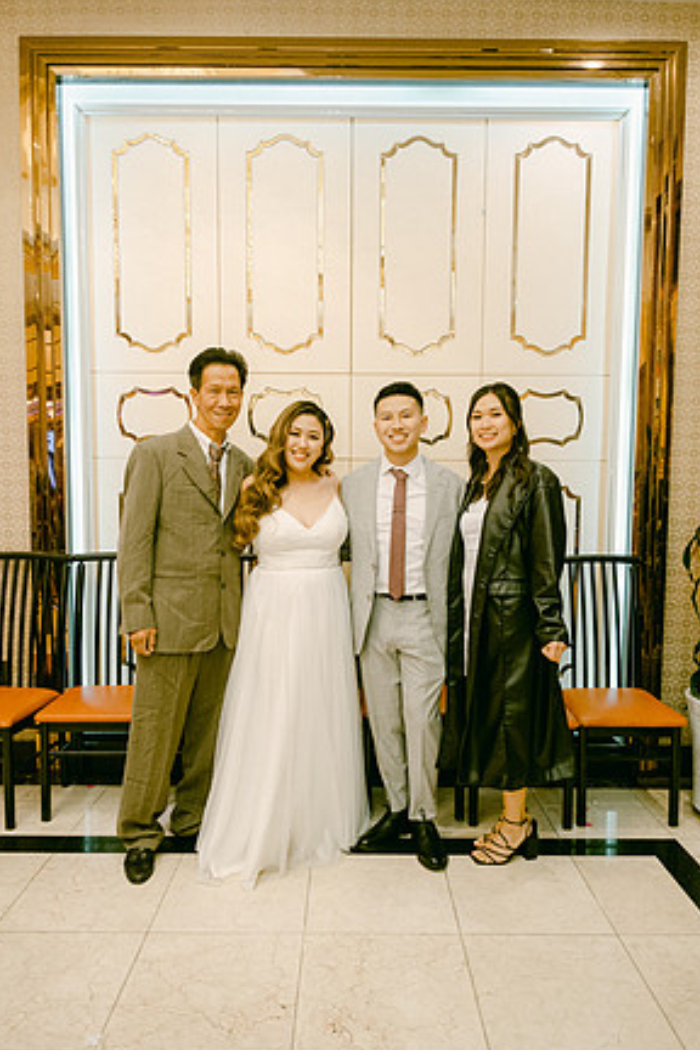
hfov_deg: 51.3
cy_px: 540
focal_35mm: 25
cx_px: 352
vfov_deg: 71.5
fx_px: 729
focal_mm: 16
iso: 800
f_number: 2.8
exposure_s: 1/125
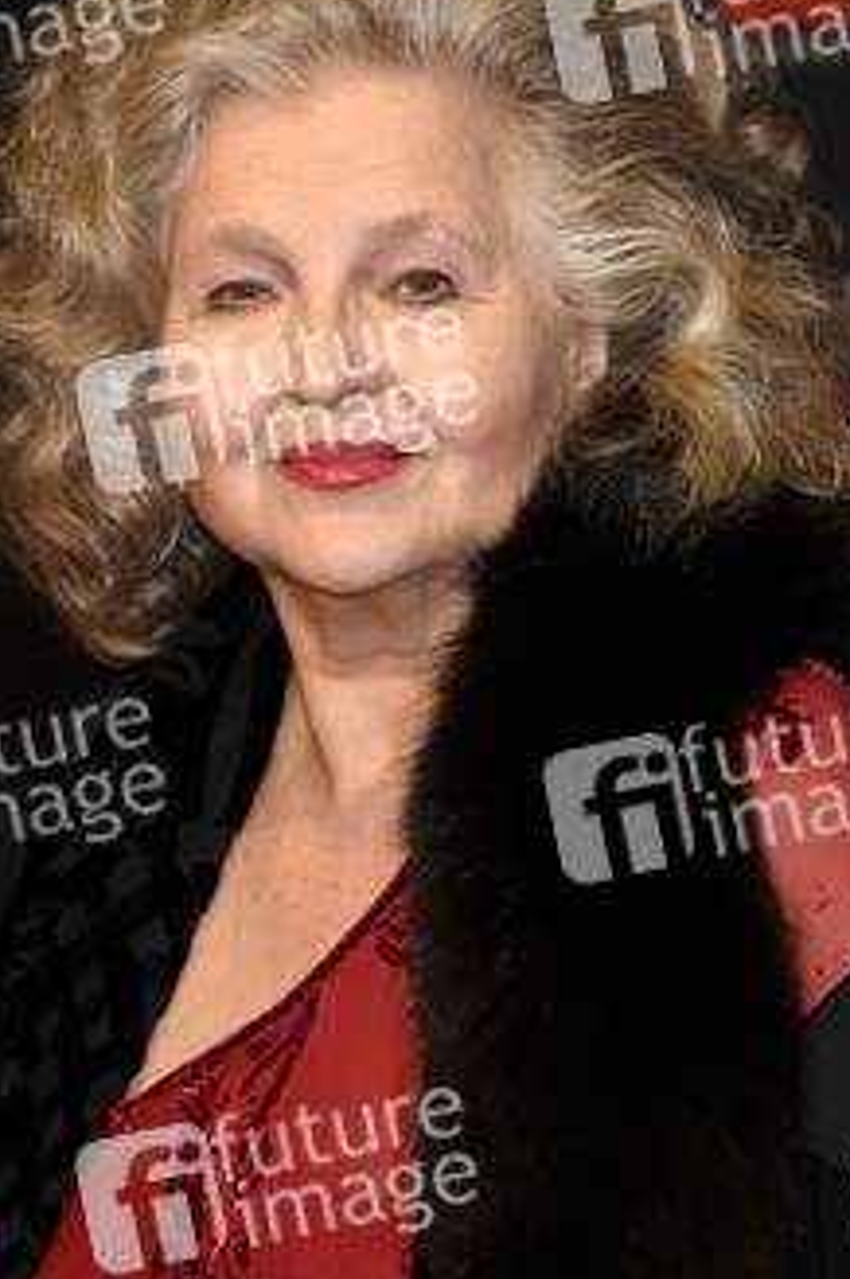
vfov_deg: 8.7
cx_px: 390
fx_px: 8446
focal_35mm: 238
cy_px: 597
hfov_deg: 5.8
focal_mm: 130
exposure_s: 1/800
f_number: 3.5
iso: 640
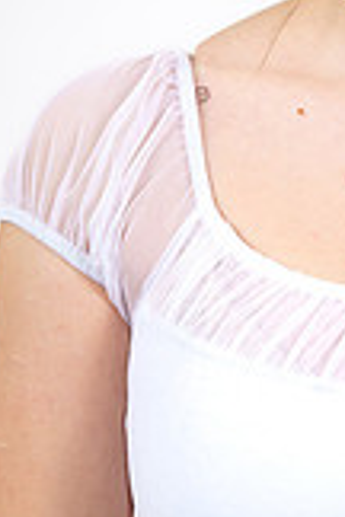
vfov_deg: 10.5
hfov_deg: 7.0
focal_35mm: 194
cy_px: -29
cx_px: 434
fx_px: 2789
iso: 320
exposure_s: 1/125
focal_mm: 70
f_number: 8
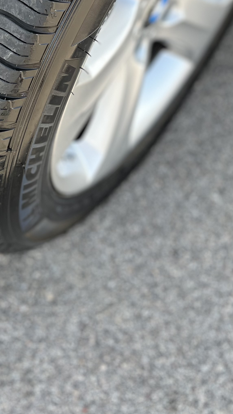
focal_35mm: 56
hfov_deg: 20.9
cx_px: 15
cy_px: 11
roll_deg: -1.1
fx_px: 615
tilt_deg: -44.1
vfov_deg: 34.3
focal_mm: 5.1
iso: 50
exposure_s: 1/383
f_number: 1.6
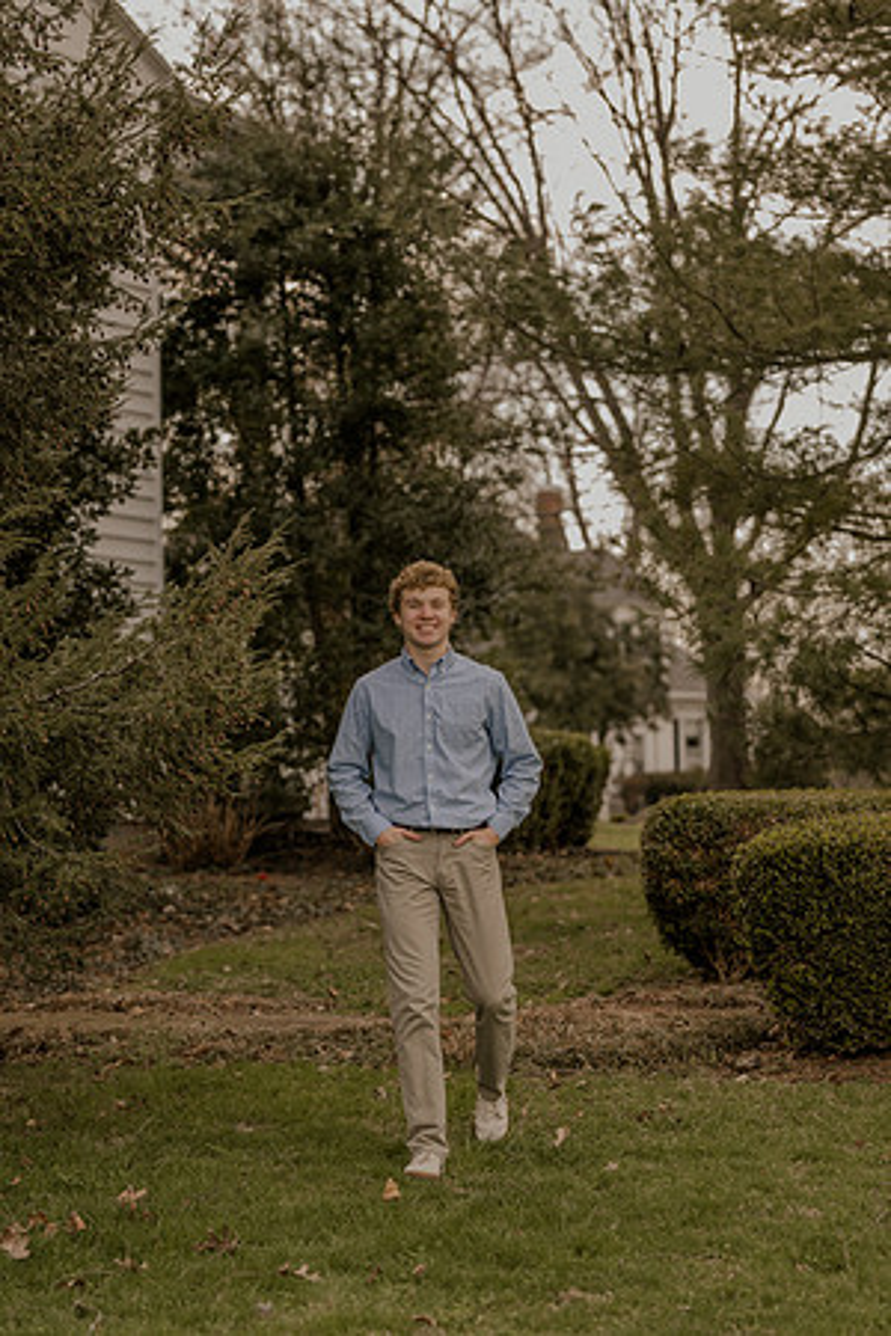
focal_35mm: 85
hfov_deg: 16.1
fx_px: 3155
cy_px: 668
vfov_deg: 23.9
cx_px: 446
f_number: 2.8
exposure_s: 1/200
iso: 100
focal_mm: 85
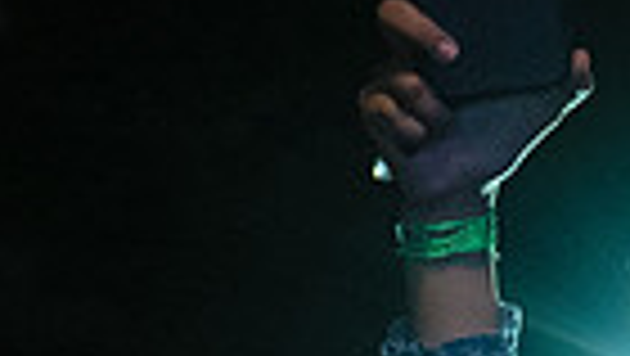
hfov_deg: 7.7
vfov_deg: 4.2
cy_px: 978
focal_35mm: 281
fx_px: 4698
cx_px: 261
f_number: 2.8
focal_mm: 48
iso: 3200
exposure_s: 1/125
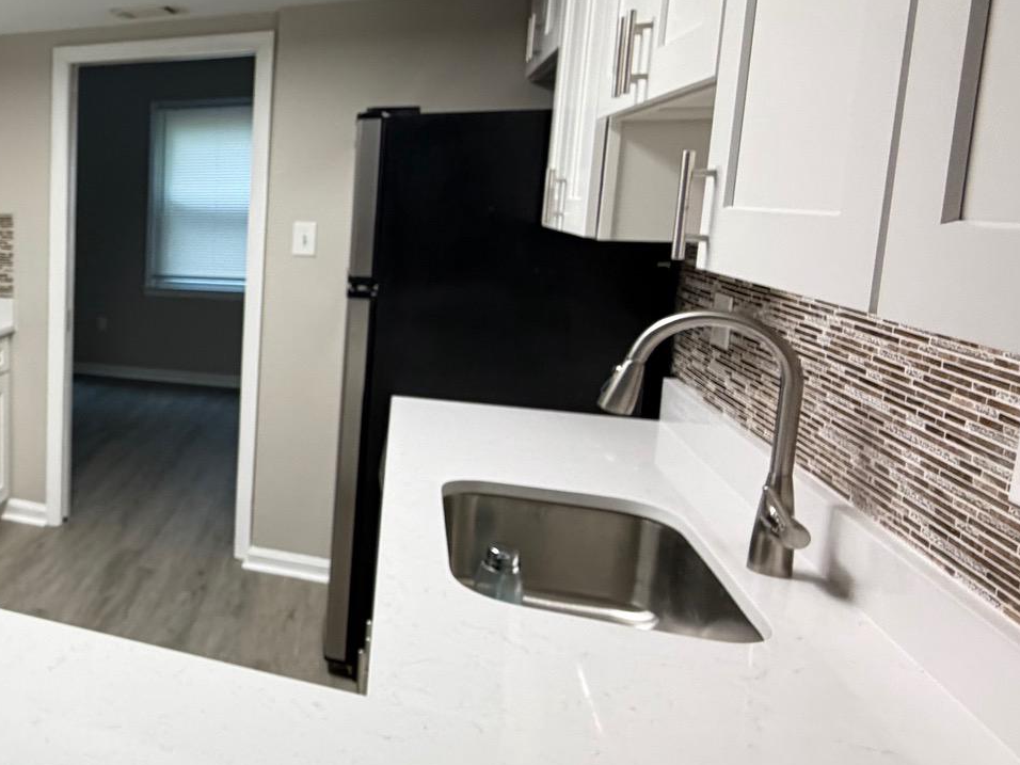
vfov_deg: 46.5
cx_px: -32
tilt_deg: -7.5
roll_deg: +0.6
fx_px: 884
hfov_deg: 47.9
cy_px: 302
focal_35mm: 30
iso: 320
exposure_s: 1/60
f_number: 2.2
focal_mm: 2.22
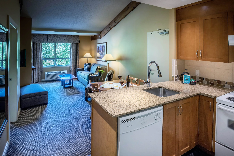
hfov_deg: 93.3
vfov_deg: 70.5
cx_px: 117
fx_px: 111
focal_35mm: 17
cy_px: 78
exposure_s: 1/10
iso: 160
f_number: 10
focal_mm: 17
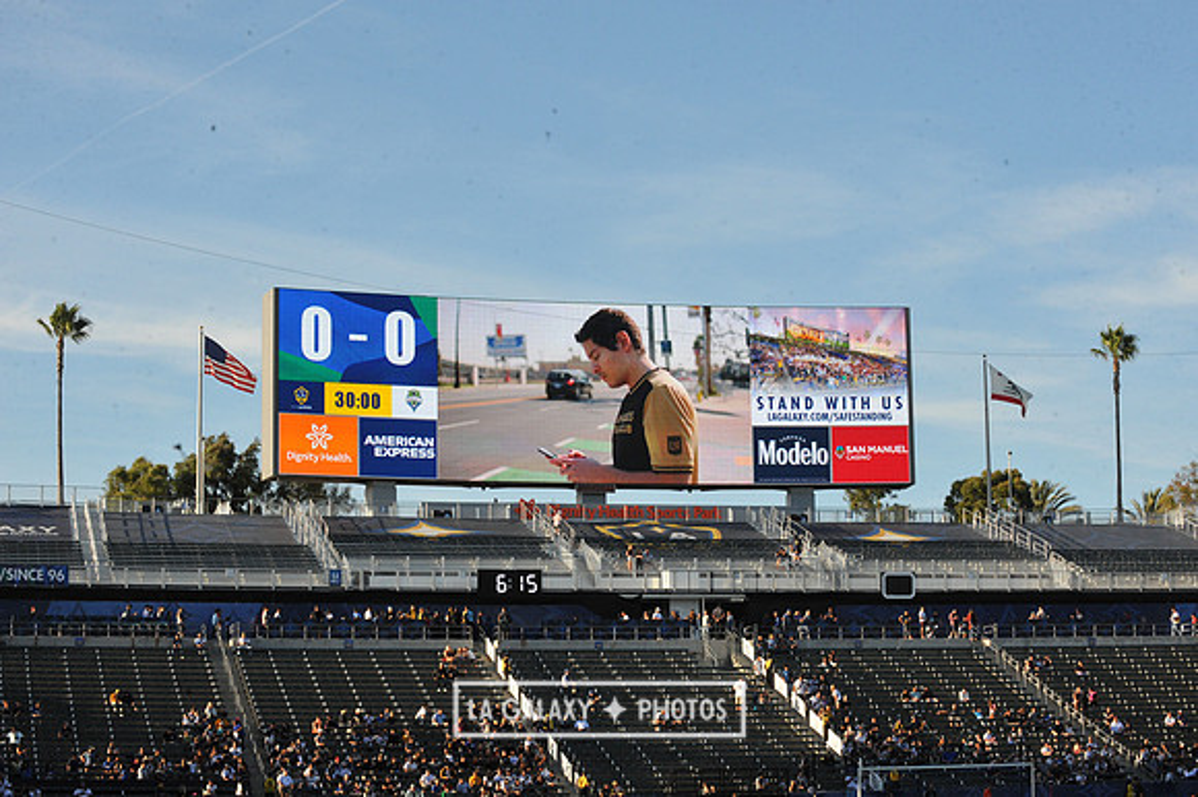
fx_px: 2661
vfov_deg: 17.0
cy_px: 398
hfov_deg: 25.4
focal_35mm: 80
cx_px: 599
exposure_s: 1/1000
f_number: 16
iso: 1600
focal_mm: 80
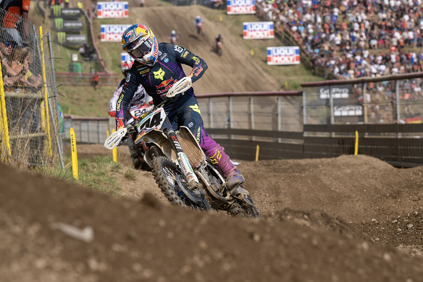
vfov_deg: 9.2
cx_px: 212
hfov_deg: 13.7
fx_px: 1763
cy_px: 141
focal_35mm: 150
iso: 250
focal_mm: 150
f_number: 6.3
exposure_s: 1/1600
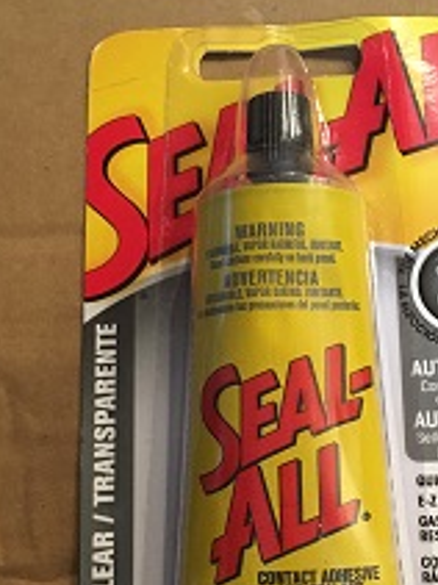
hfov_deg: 26.5
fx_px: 929
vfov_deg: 34.4
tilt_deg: -77.8
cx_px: 269
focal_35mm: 55
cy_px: 416
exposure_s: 1/17
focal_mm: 4.15
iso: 200
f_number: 2.2
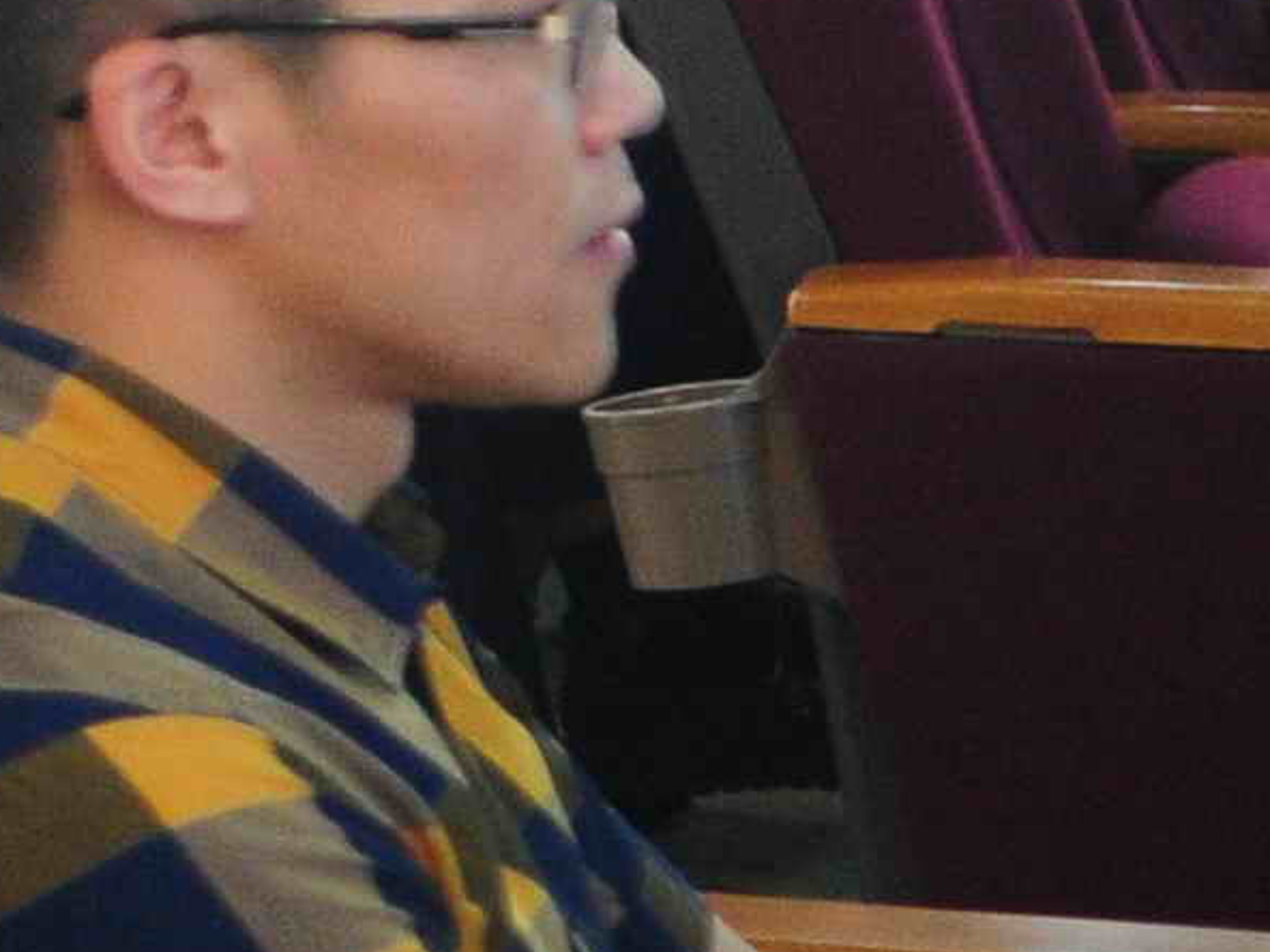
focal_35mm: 292
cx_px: -3121
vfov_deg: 5.0
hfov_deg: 6.0
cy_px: -530
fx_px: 10713
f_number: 2.8
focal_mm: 28
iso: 640
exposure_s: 1/30
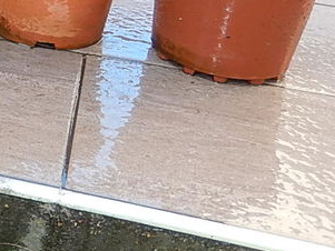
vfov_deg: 17.4
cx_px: -151
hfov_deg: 20.5
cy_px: 8
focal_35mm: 83
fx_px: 804
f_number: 3.4
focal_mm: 4.5
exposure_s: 1/60
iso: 125
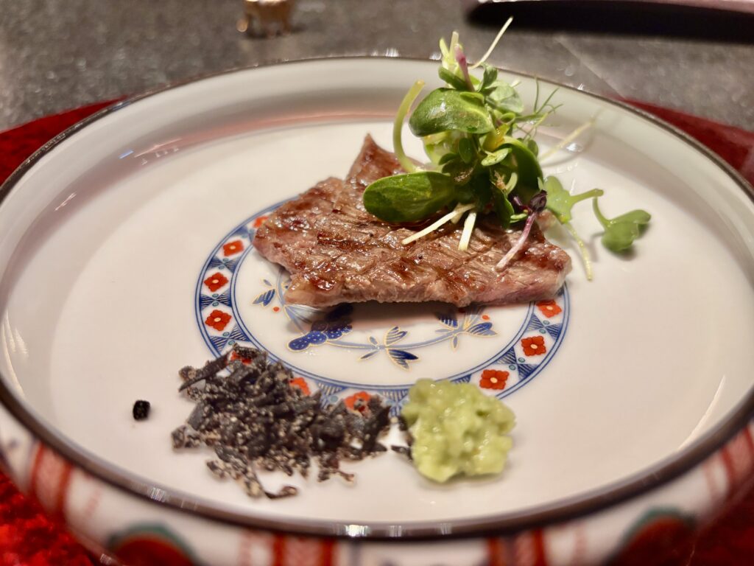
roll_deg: -0.7
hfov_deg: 67.3
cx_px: 377
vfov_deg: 53.1
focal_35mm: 26
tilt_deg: -38.4
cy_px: 283
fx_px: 566
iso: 250
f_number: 1.6
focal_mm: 5.96
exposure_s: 1/60
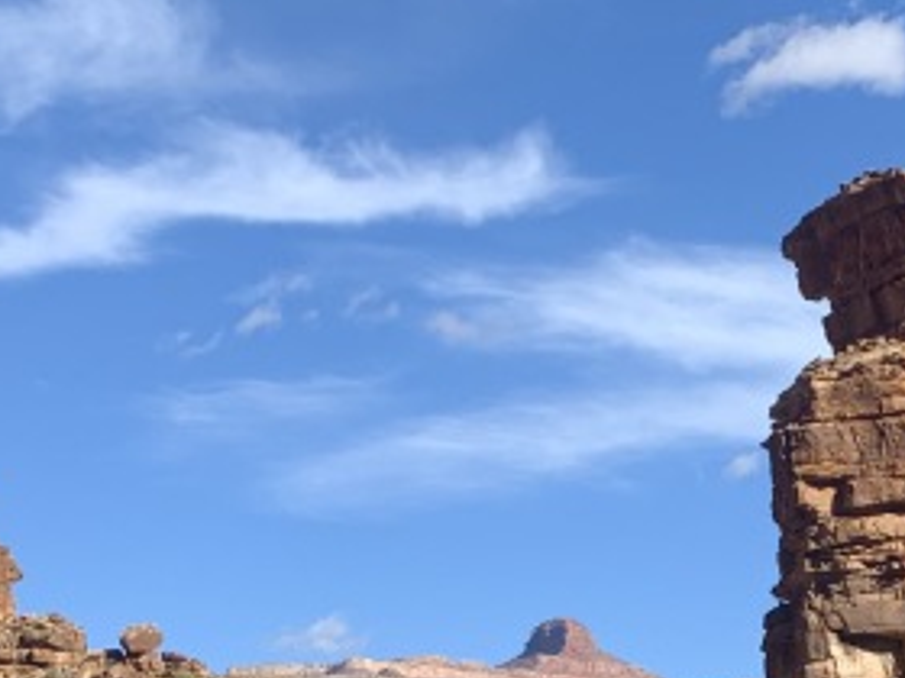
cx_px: 953
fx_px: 2484
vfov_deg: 14.8
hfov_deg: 19.9
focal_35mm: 95
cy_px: 927
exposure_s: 1/1332
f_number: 1.8
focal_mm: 4.25
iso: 25
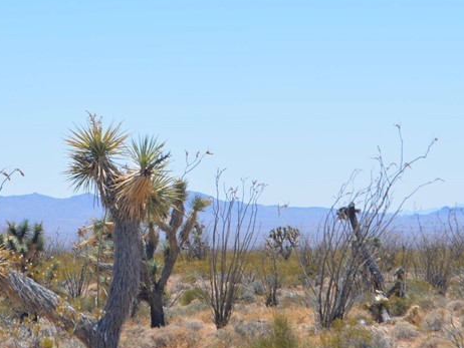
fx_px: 2360
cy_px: 163
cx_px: 87
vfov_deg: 8.4
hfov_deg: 11.2
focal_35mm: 176
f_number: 8
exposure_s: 1/200
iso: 100
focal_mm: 52
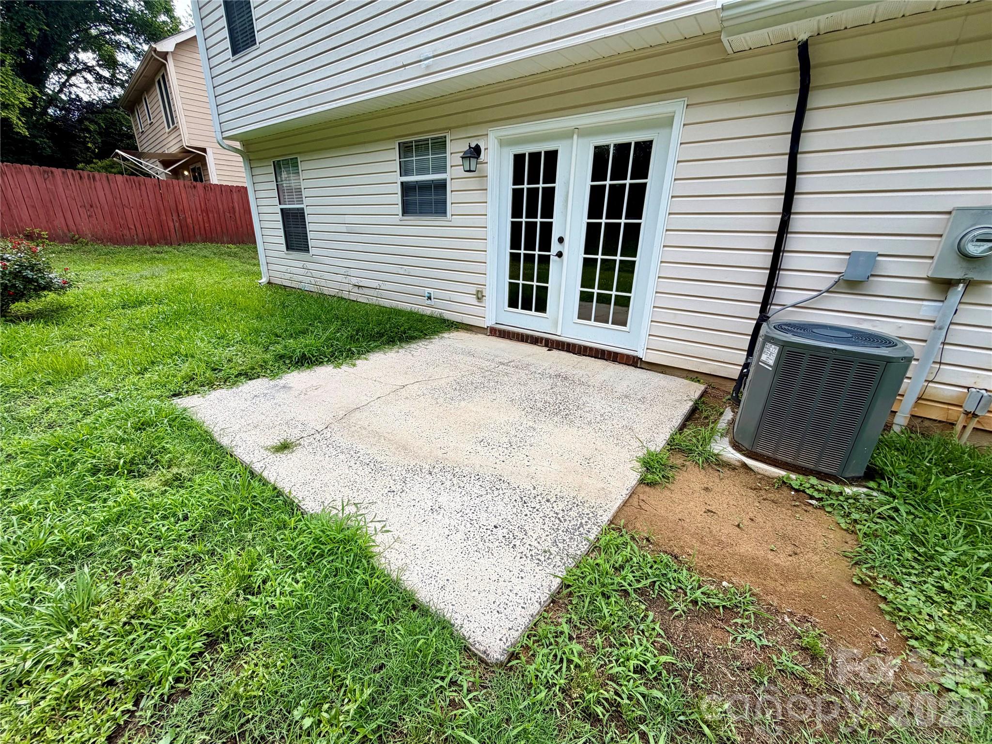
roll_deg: -1.9
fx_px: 401
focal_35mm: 14
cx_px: 496
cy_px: 372
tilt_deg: -19.4
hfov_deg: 102.1
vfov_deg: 85.7
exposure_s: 1/502
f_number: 2.2
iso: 40
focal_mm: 2.22
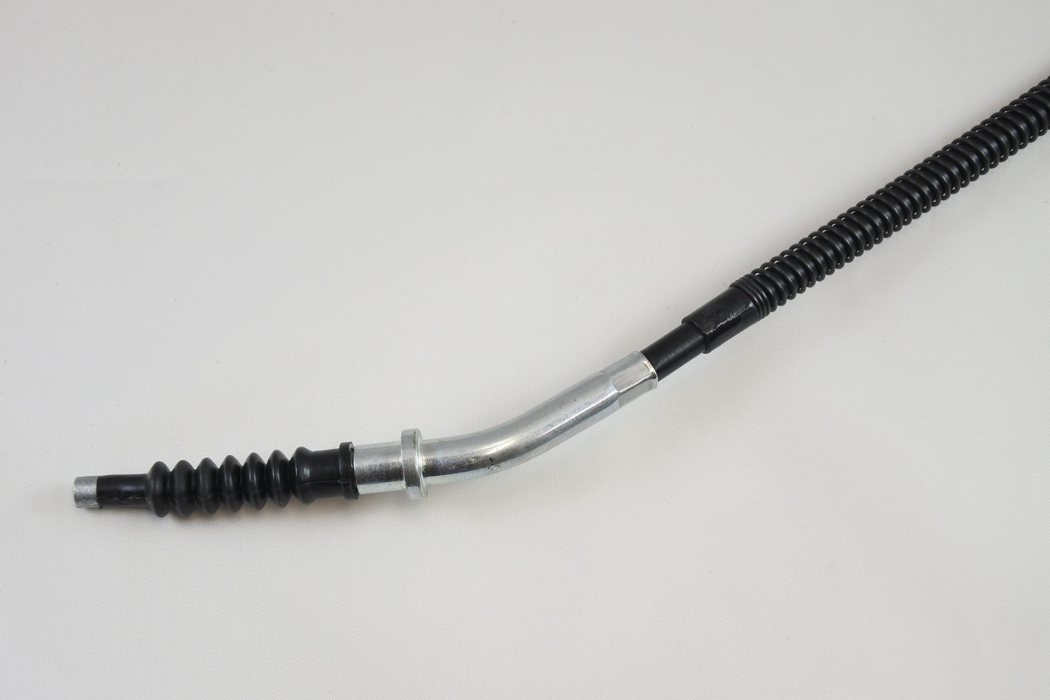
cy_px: 350
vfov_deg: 22.6
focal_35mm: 60
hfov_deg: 33.4
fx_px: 1750
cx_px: 525
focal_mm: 22.3
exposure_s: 1/125
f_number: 4.8
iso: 400
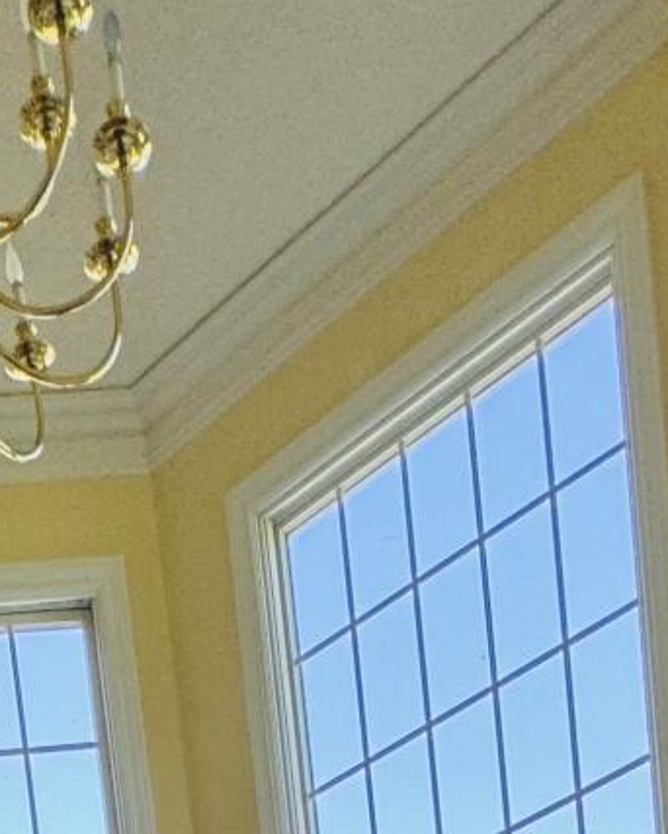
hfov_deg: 23.8
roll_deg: +7.3
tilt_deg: -5.5
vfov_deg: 16.4
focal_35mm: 64
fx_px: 1580
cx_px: 250
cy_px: 1883
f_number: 2.2
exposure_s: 1/99
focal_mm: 2.22
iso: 100
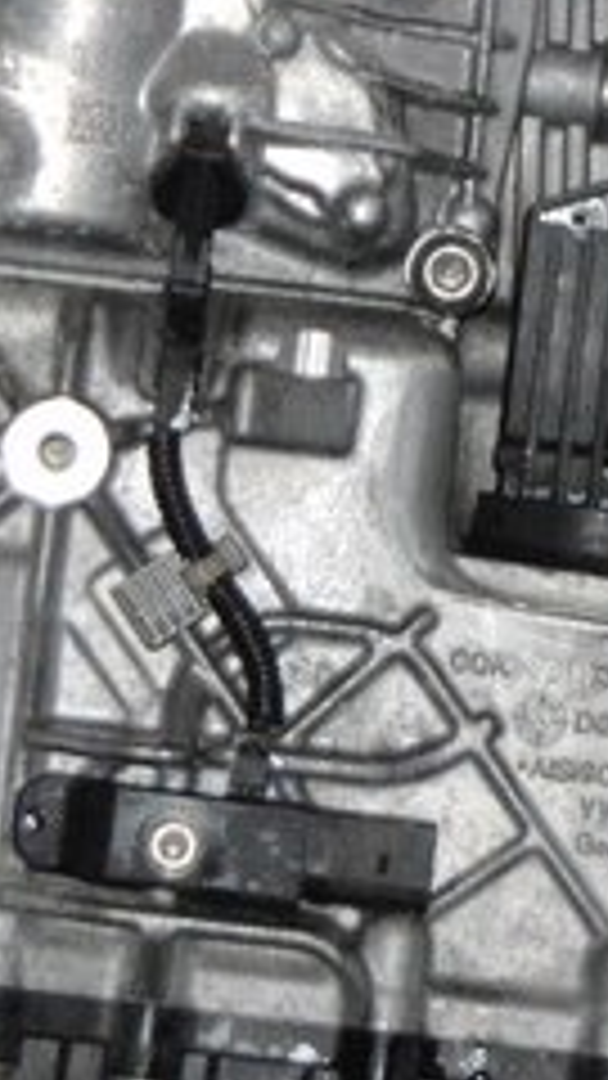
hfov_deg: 5.3
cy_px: -115
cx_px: 387
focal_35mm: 228
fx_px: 6535
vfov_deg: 9.4
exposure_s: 1/60
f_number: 4.5
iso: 2800
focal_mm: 34
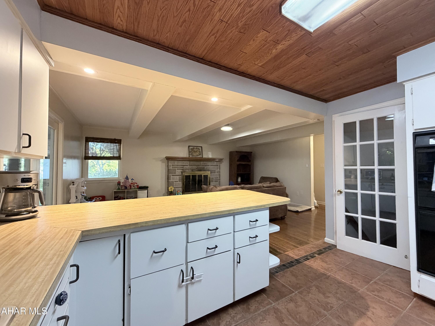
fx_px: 176
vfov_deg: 85.7
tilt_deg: +1.4
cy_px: 163
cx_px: 218
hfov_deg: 102.1
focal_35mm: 14
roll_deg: +0.5
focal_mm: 2.22
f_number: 2.2
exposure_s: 1/60
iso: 400
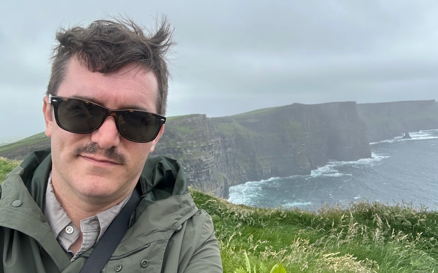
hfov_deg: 72.6
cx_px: 223
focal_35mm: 25
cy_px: 147
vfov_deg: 49.2
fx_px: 298
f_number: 1.9
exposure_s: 1/165
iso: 25
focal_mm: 2.69
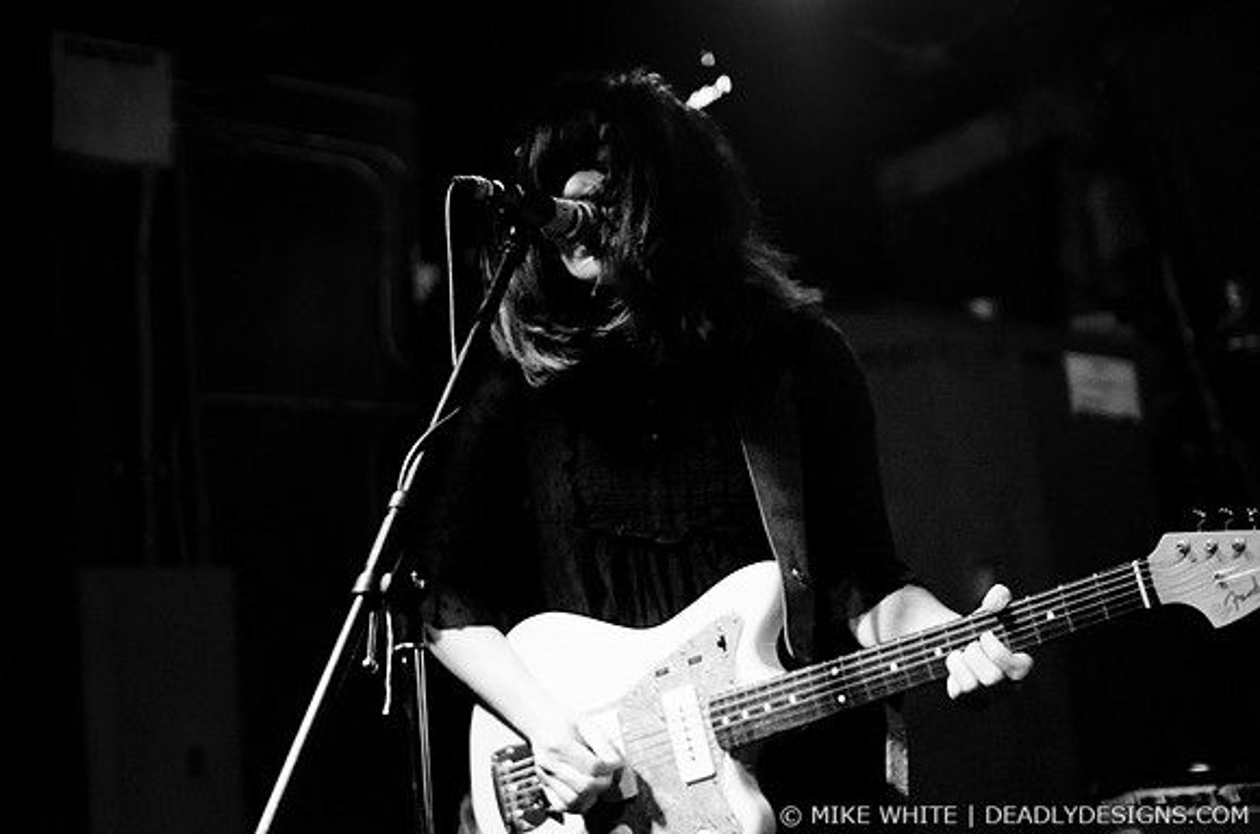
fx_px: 1572
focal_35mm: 45
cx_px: 630
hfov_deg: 43.7
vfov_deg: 29.7
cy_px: 417
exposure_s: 1/80
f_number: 1.8
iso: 1600
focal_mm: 30
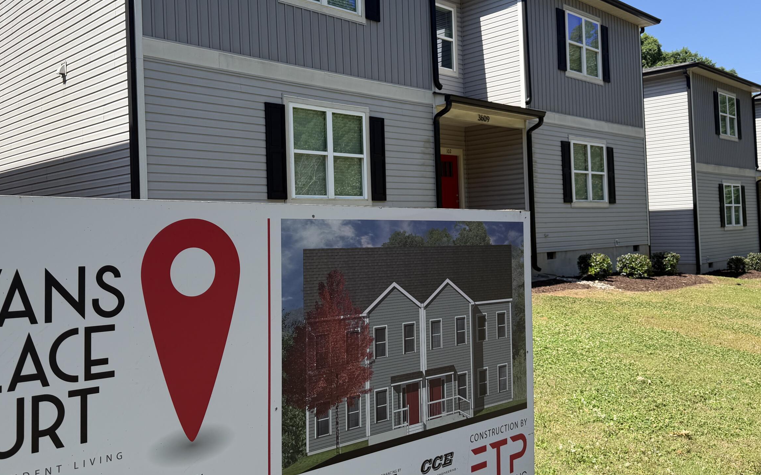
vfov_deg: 38.2
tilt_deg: +3.0
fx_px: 684
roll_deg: +2.1
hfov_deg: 58.0
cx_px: 343
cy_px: 202
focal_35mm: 33
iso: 80
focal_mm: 6.76
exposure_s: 1/2611
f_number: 1.78
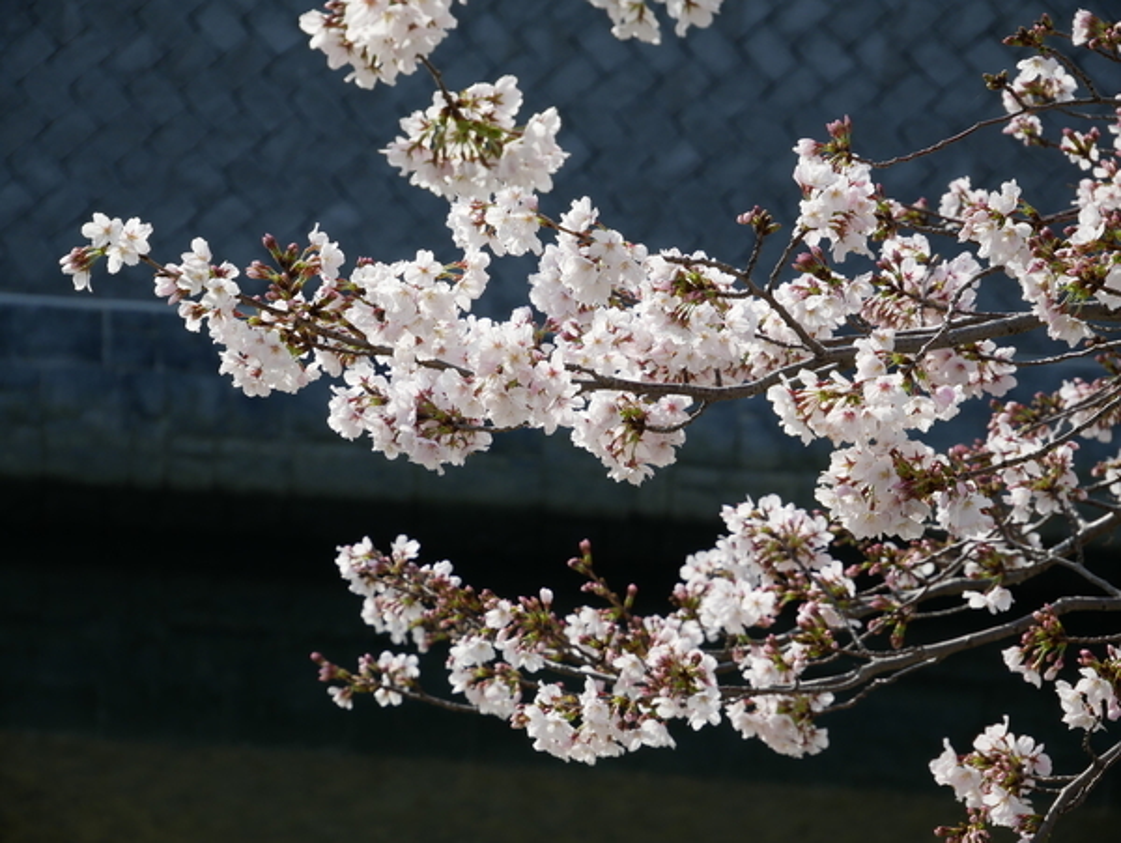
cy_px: 422
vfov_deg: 12.4
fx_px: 3889
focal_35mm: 120
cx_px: 560
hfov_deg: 16.4
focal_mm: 60
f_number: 5.6
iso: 200
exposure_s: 1/800
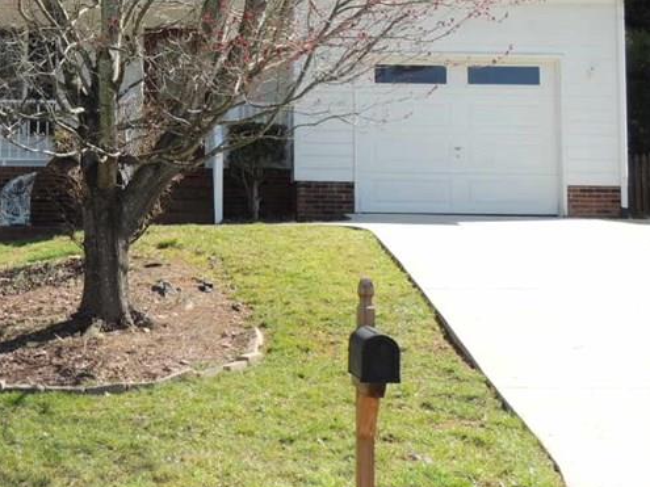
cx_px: 118
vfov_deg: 16.4
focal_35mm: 89
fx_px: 1671
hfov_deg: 21.7
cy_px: 41
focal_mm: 7.6
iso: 100
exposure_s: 1/400
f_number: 3.4
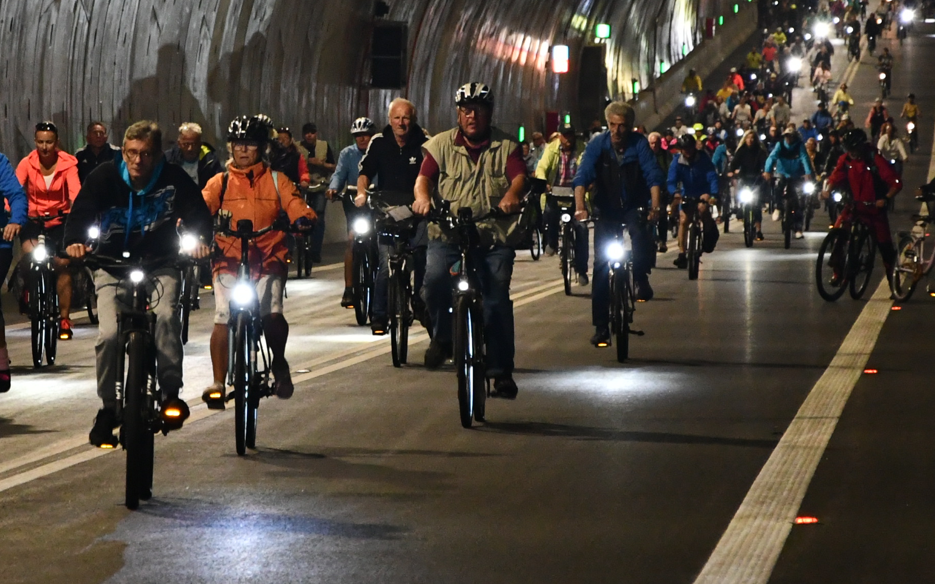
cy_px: 98
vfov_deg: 3.6
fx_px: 9326
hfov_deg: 5.7
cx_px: 252
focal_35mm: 366
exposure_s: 1/60
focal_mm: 105
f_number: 5.6
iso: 2800
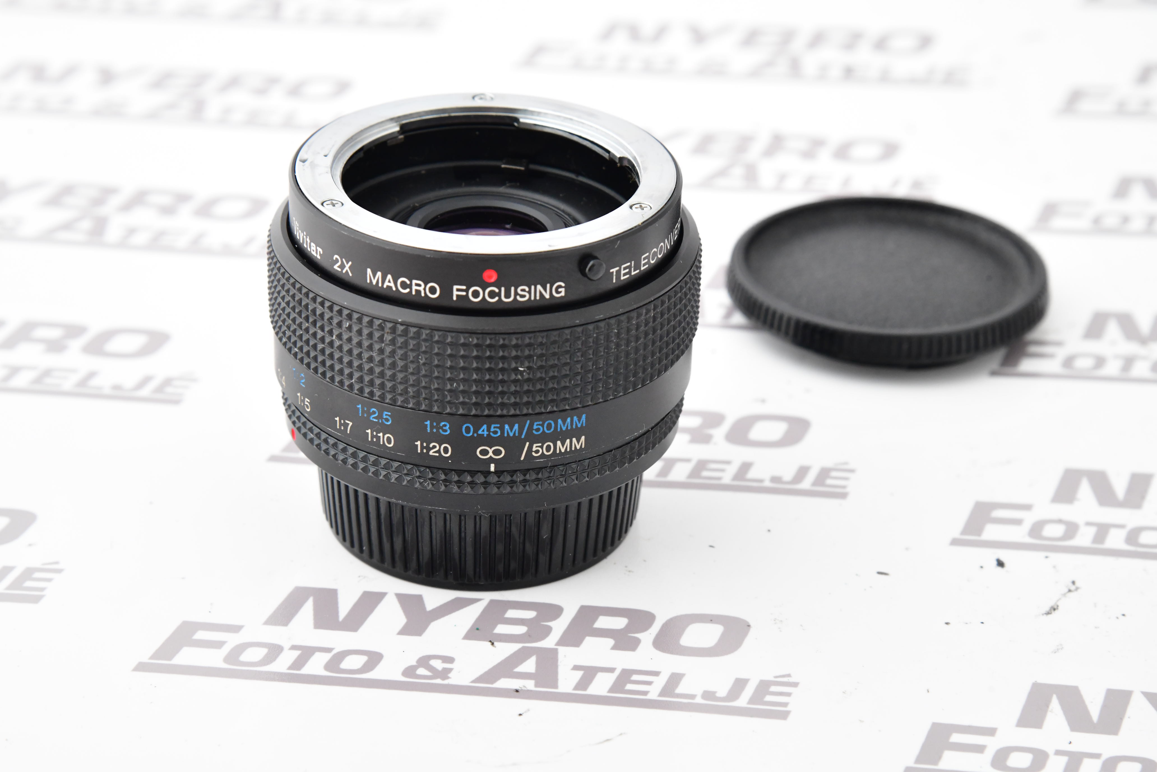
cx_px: 578
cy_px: 386
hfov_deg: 17.1
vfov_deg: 11.4
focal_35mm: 120
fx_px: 3856
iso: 3200
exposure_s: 1/125
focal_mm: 120
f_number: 11
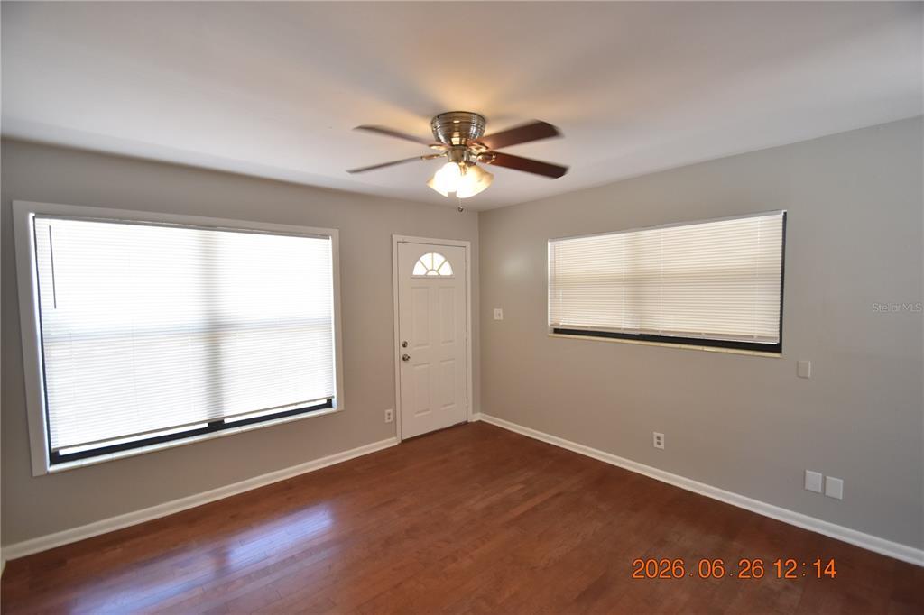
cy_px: 308
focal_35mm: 15
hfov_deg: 100.4
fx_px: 385
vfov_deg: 77.3
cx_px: 462
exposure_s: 1/125
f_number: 3.5
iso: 800
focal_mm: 10
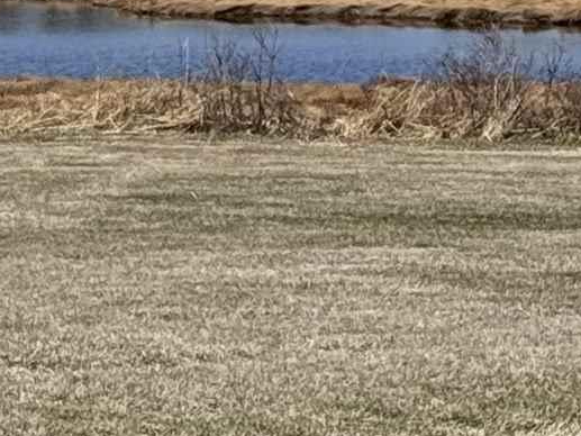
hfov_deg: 6.5
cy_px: -107
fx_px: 4785
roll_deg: +2.0
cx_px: -935
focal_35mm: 285
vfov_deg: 5.2
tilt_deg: -0.5
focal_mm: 6.76
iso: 64
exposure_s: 1/6536
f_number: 1.78
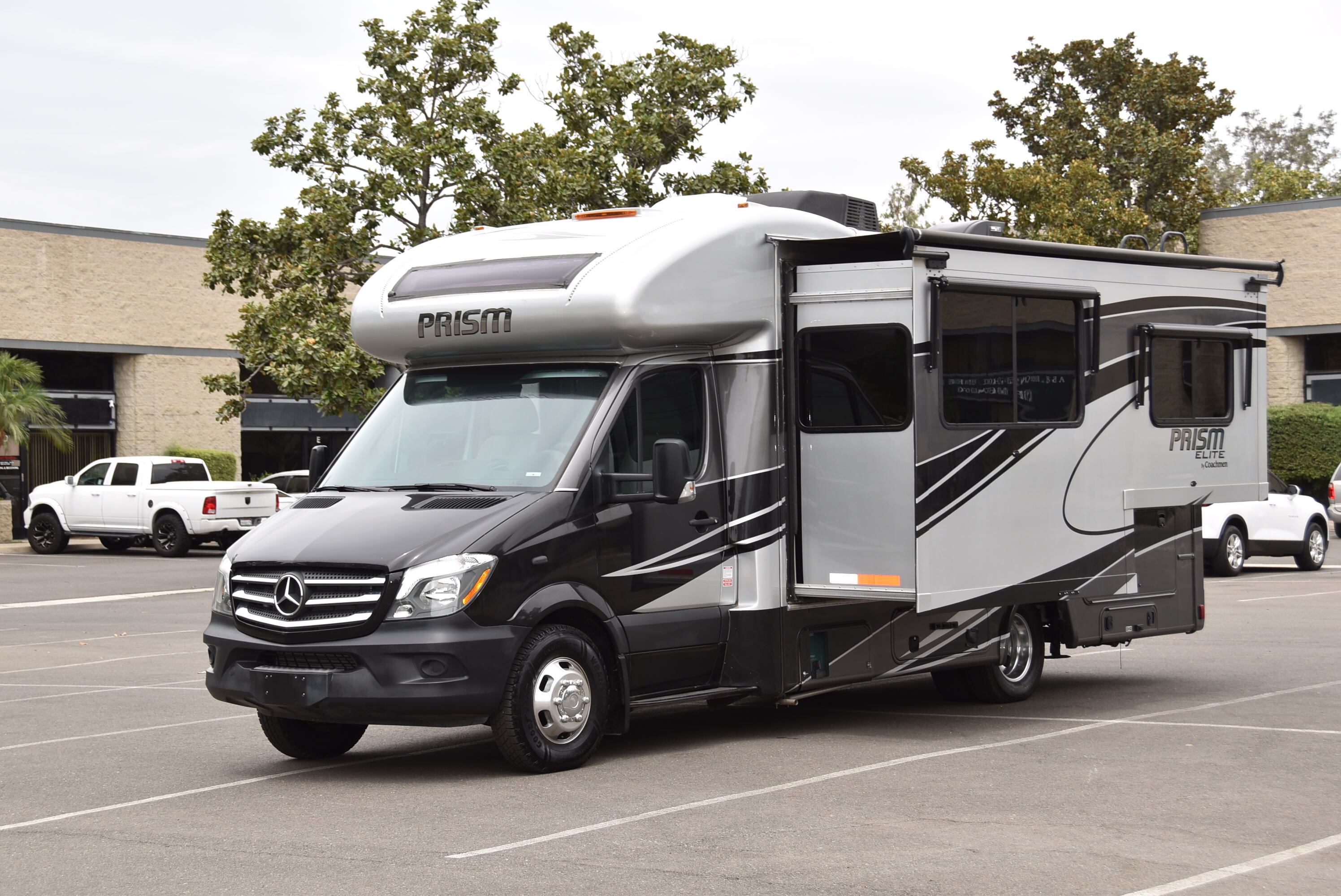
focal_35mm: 66
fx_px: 2460
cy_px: 448
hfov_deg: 30.5
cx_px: 670
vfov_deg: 20.6
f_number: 8
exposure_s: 1/200
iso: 100
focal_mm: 44
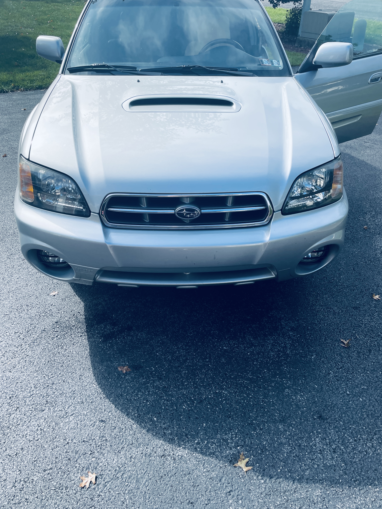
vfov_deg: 67.3
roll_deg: +1.0
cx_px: 191
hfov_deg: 53.1
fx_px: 383
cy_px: 254
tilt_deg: -35.4
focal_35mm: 26
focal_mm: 4.2
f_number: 1.6
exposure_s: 1/2132
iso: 32
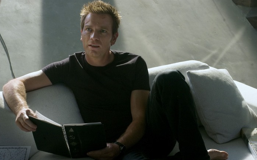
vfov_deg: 16.9
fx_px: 539
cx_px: 129
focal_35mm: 77
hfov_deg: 26.8
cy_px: 79
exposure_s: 1/80
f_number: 5.6
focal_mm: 50
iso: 500
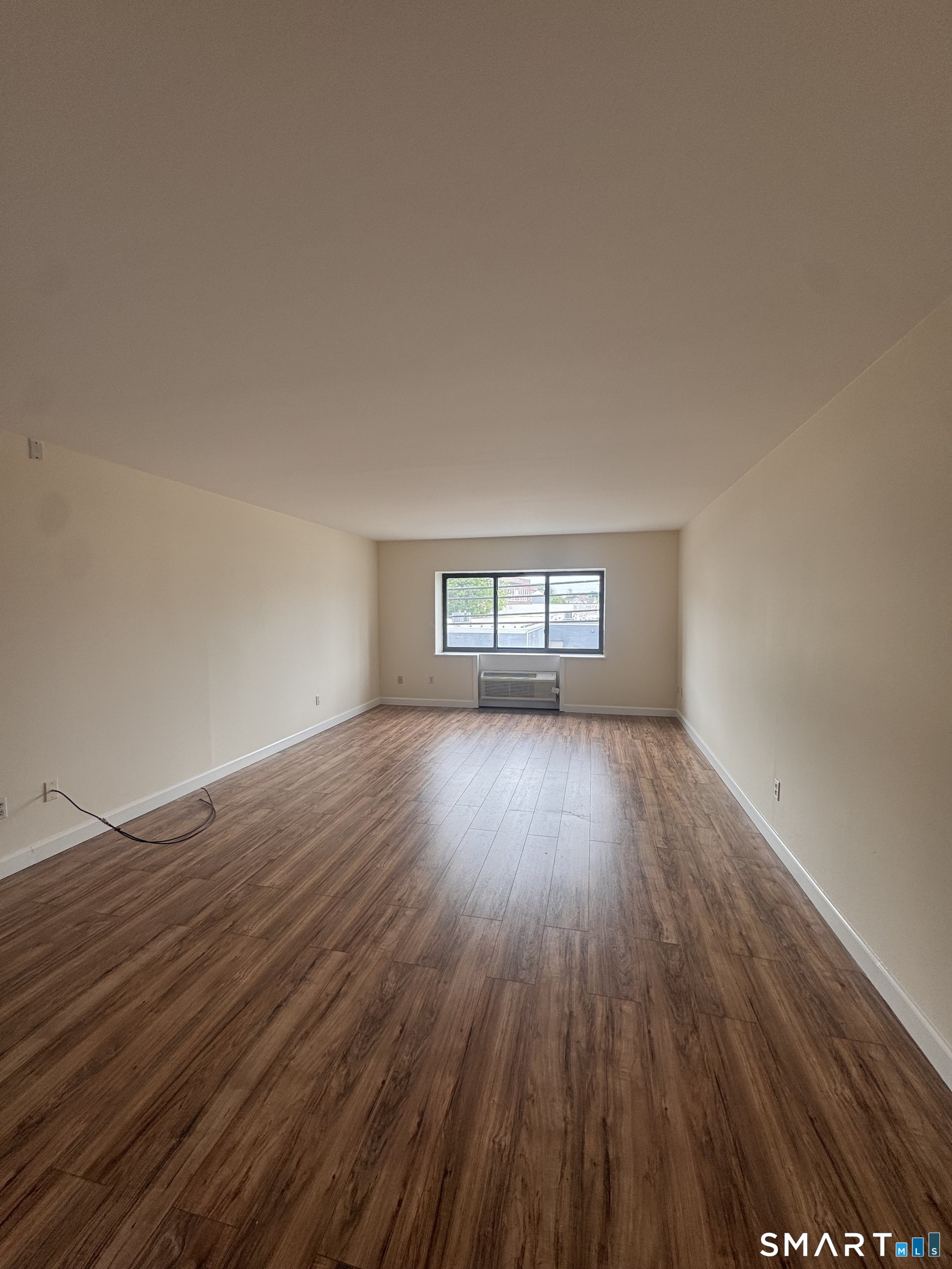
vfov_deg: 102.1
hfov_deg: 85.7
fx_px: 513
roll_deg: +0.6
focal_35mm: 14
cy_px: 634
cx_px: 476
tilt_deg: -2.4
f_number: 2.2
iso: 40
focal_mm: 2.22
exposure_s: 1/104
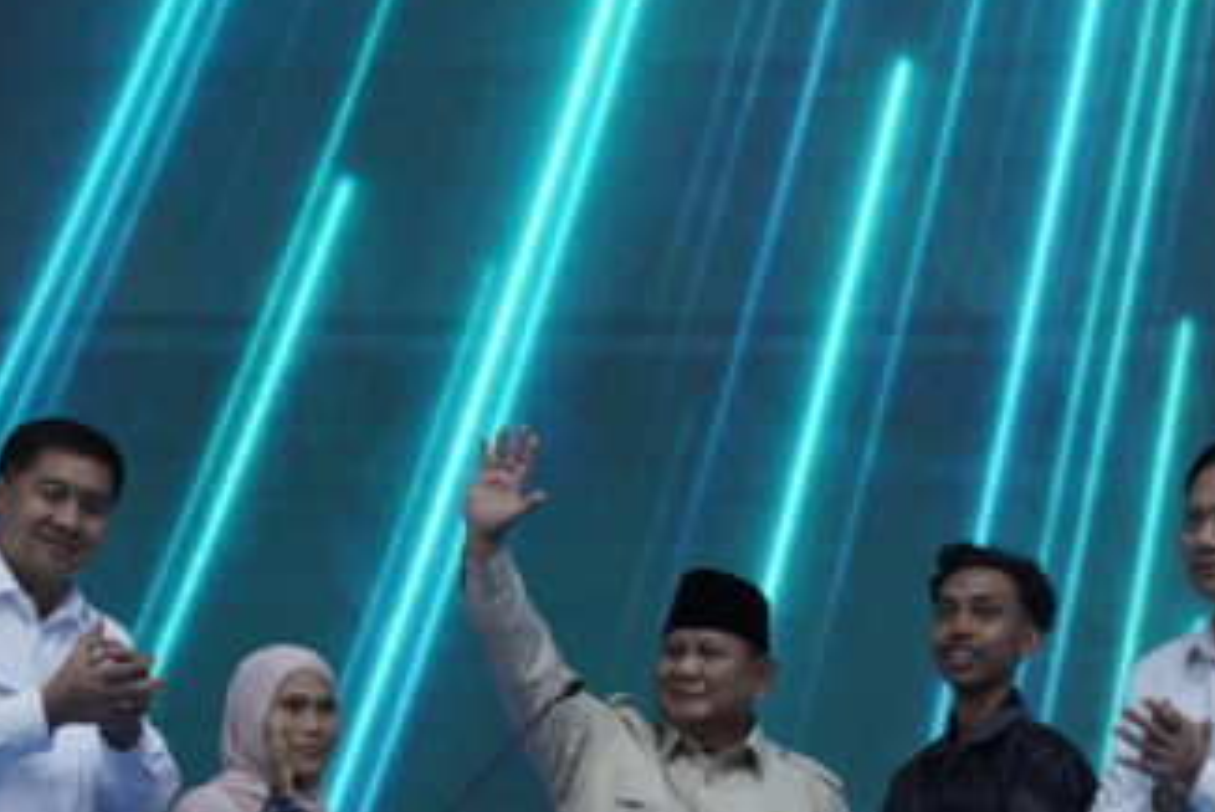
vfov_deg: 10.7
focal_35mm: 128
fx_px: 4324
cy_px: 484
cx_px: 615
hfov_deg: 16.0
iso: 1250
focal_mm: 58
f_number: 2.8
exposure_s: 1/250
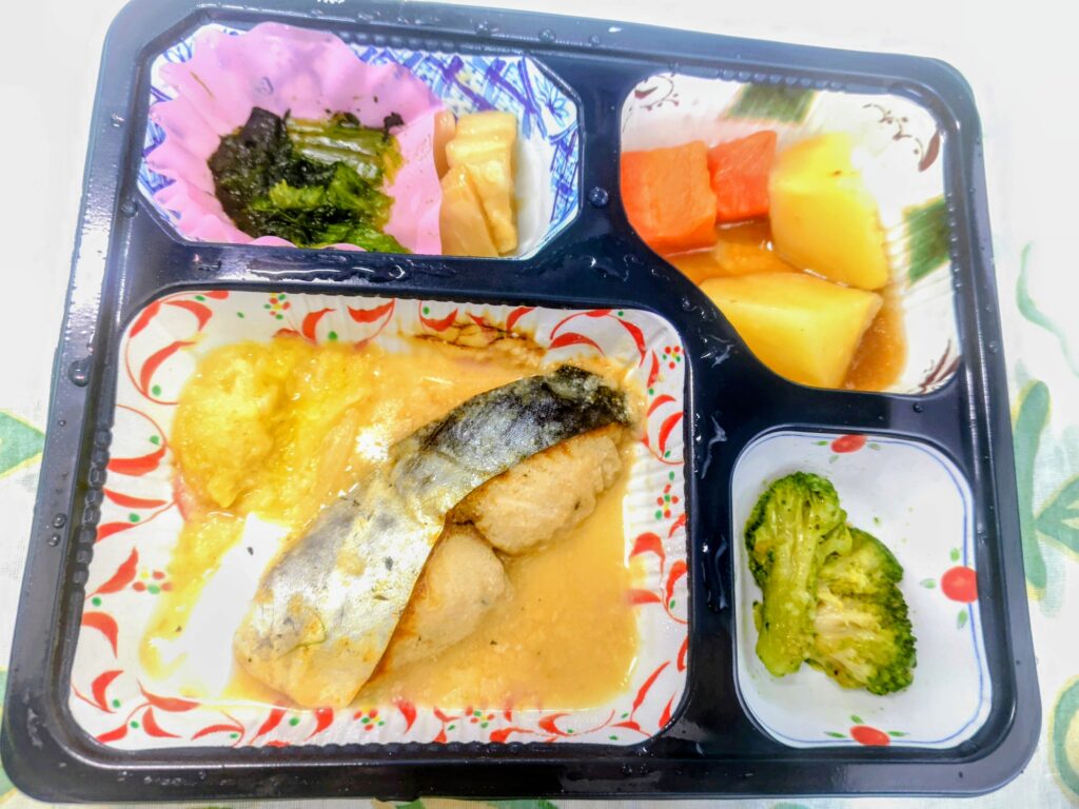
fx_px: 717
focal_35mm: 23
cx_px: 540
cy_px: 404
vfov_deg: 58.9
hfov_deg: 73.9
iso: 894
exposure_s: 1/33.3
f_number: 1.9
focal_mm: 5.6
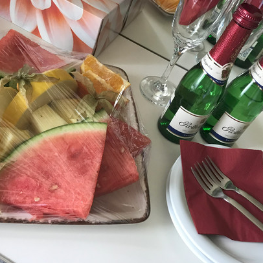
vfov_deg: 42.7
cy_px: 109
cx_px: 120
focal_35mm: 39
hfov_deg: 42.8
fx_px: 335
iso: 40
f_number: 1.8
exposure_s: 1/25
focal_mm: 3.99
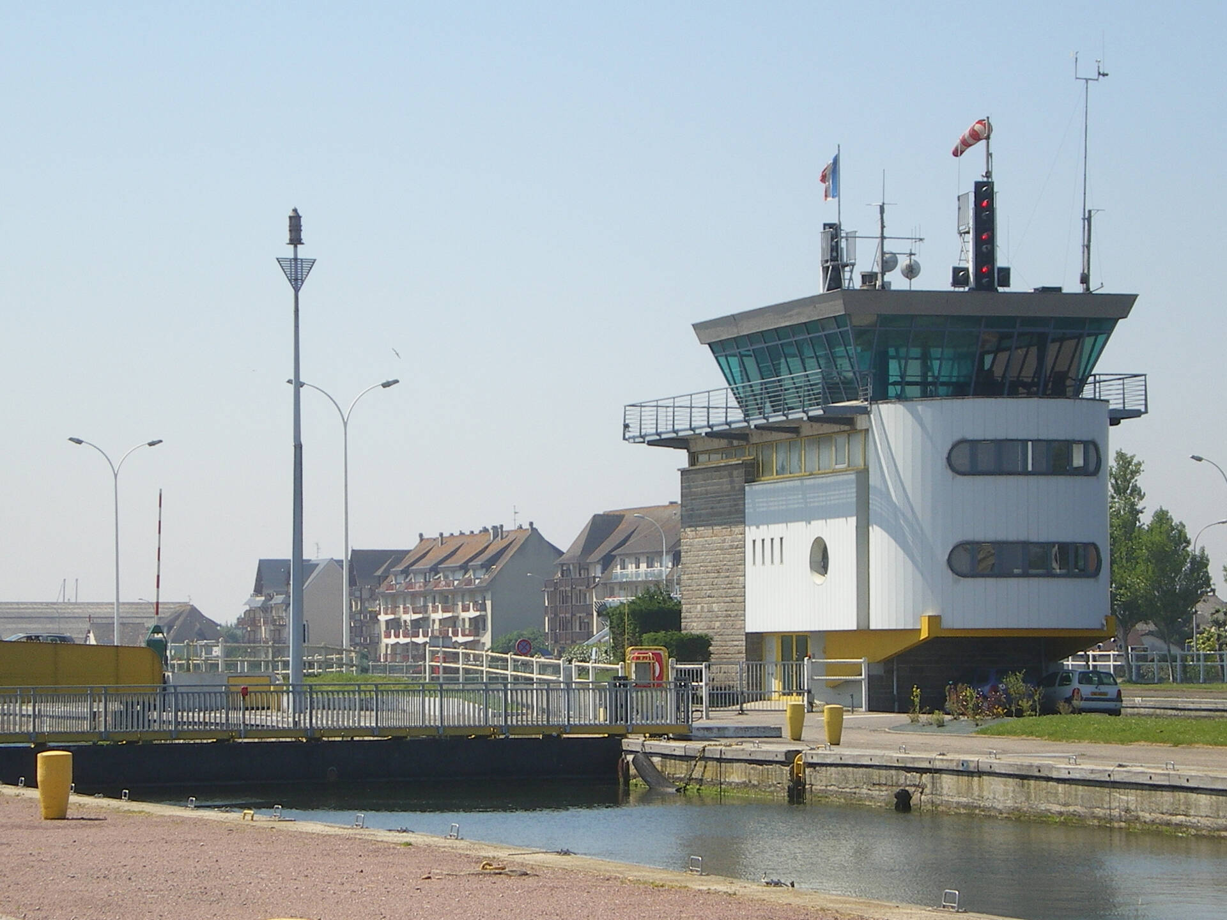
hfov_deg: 25.7
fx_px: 2694
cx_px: 614
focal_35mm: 76
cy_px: 460
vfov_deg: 19.4
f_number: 6.9
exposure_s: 1/250
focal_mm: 13.3
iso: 50
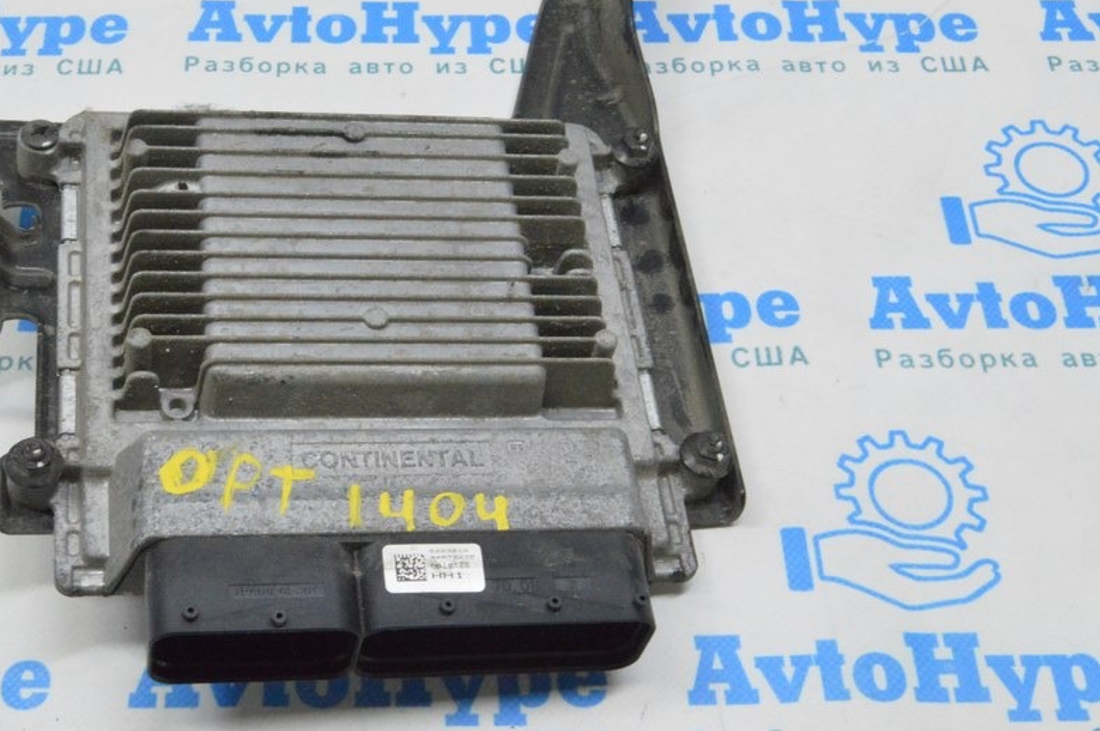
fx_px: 1801
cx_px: 382
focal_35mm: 59
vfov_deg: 22.9
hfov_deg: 33.7
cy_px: 335
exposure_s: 1/20
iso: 6400
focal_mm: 30
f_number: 20
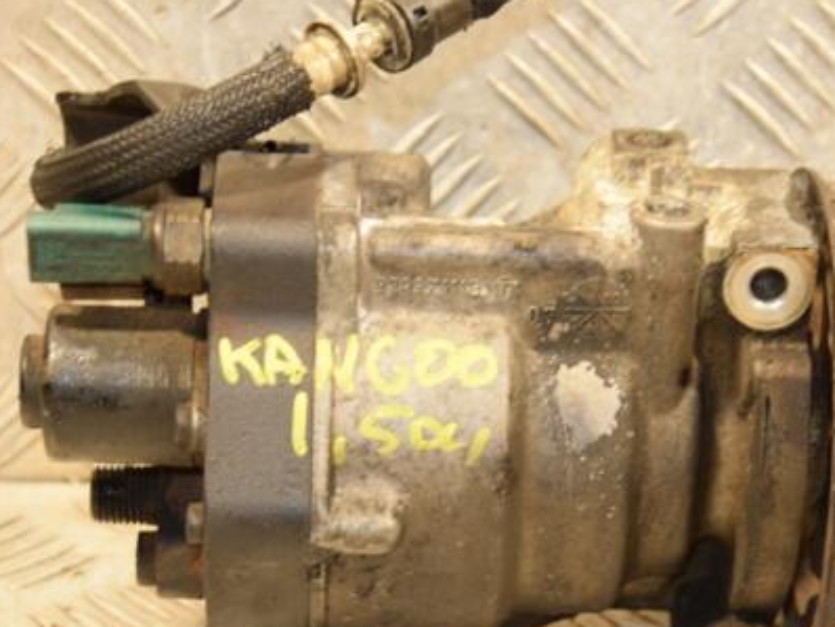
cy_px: 407
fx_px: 2727
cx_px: 573
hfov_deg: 17.4
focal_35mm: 113
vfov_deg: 13.1
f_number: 5.6
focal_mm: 52
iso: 800
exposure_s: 1/80
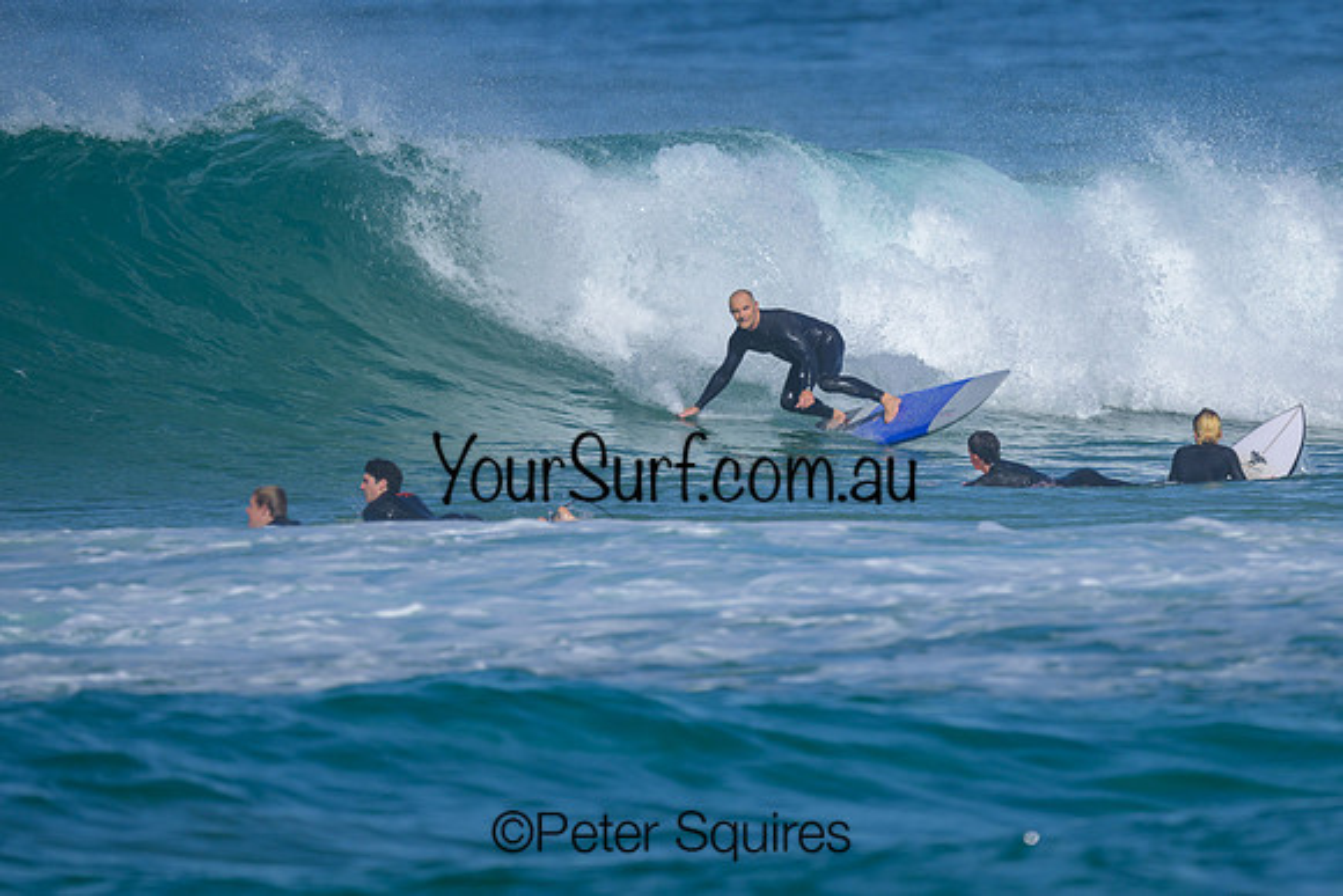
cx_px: 773
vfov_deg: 1.2
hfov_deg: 1.9
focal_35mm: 1101
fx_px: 41073
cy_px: 316
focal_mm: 800
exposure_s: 1/2000
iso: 160
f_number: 6.3
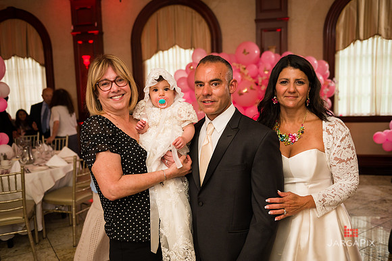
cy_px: 130
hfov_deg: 58.7
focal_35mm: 32
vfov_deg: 41.1
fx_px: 348
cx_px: 196
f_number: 3.2
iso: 1000
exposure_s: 1/125
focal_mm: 32
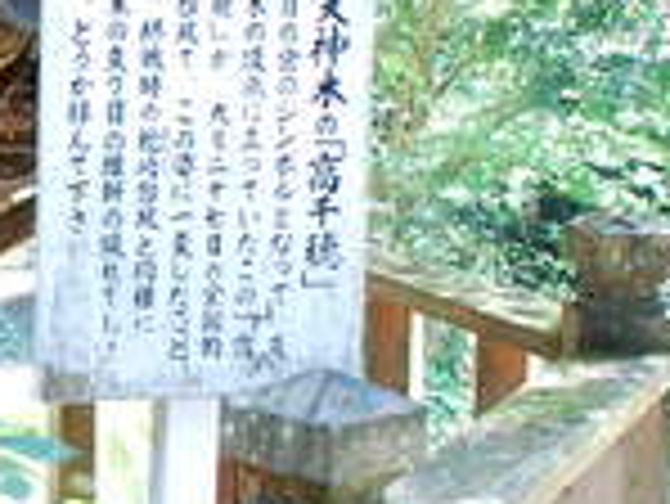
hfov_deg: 14.6
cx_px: -378
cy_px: 153
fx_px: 2402
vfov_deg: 11.9
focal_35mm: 124
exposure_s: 1/60
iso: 360
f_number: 3.5
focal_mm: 20
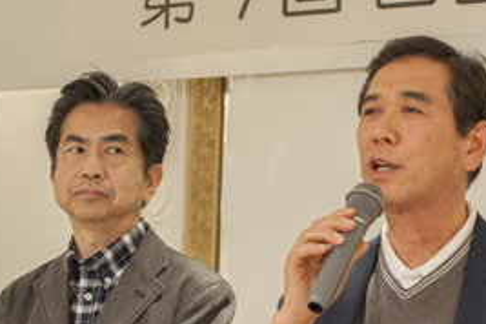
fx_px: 1134
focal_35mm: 84
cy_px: 195
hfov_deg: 24.1
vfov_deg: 16.2
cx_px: 322
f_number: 5.6
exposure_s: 1/100
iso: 560
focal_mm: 35
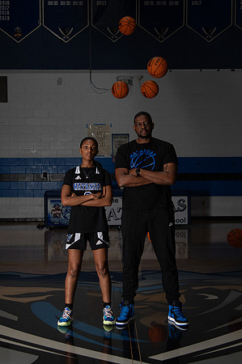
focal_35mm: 57
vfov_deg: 34.8
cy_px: 182
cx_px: 121
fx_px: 580
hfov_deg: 23.6
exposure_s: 1/200
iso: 640
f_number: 4
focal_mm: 38
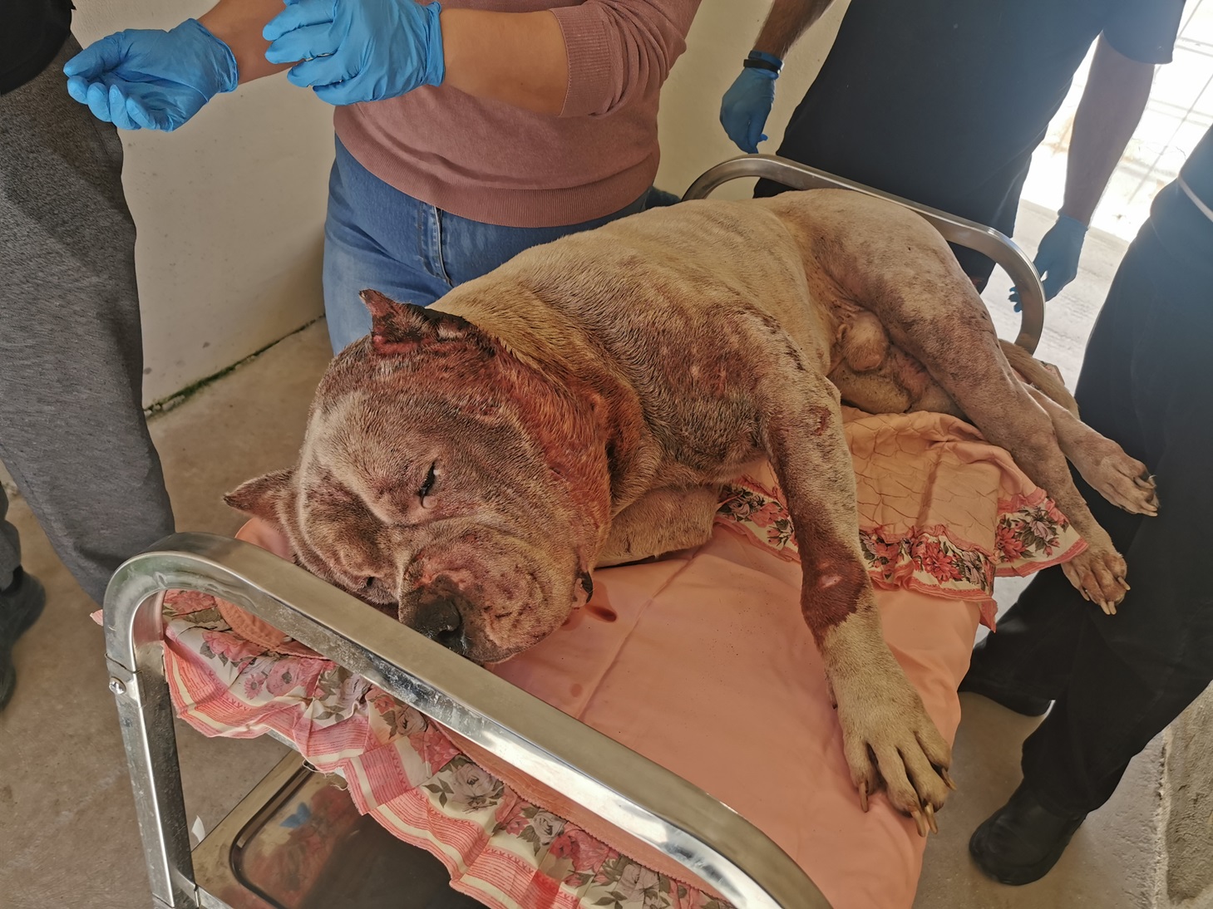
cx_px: 606
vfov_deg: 51.3
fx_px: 946
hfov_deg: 65.3
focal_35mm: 27
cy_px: 454
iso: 50
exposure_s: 1/534
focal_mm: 5.56
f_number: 1.6
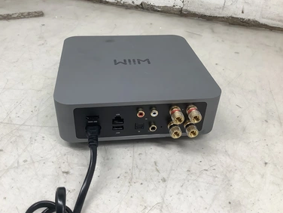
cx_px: 135
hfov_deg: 55.3
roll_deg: -0.6
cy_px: 106
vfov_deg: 42.9
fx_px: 270
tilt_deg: -36.4
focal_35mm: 33
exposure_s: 1/120
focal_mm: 3.3
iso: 80
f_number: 2.4
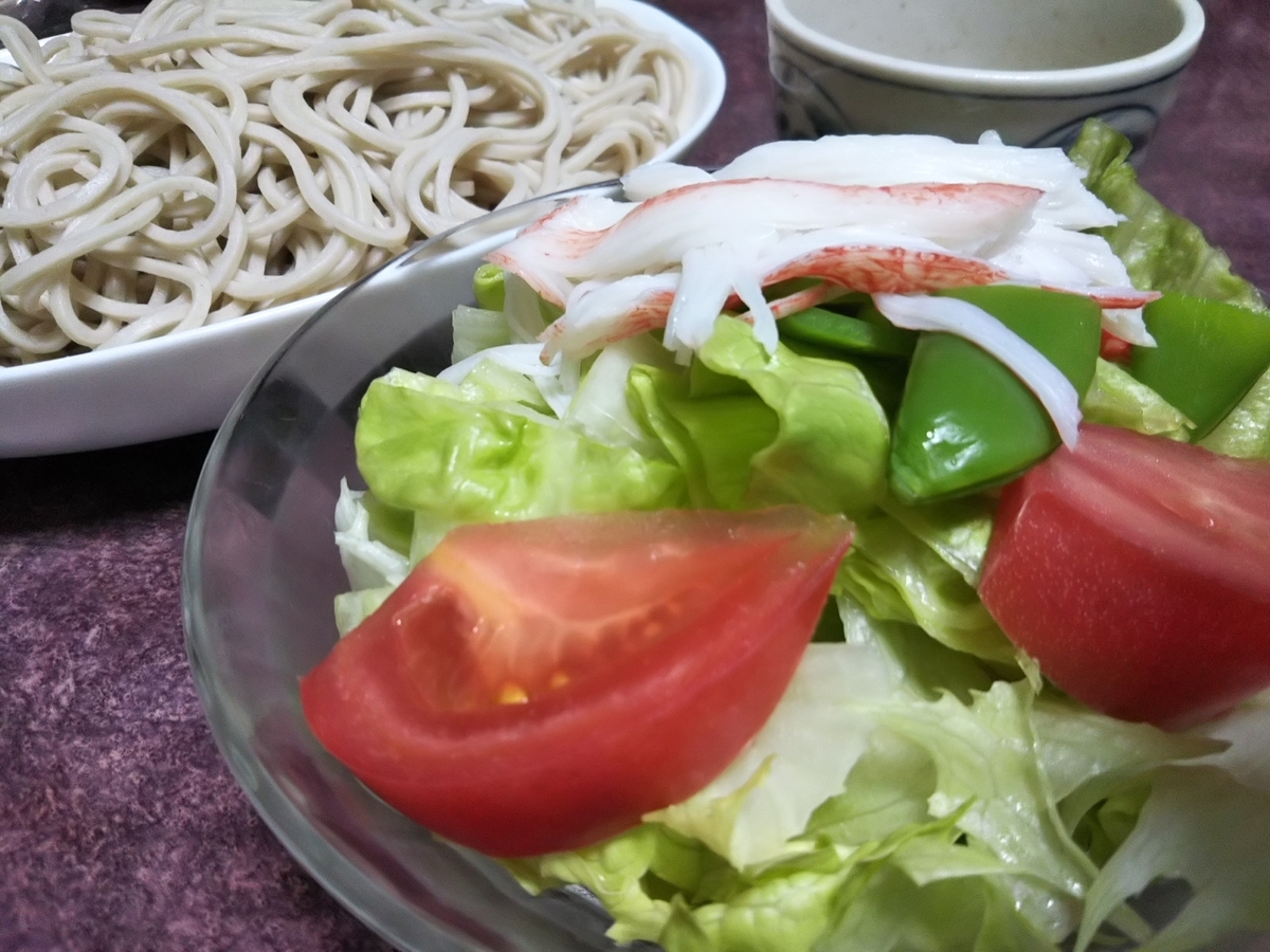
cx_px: 635
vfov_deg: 46.8
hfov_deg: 60.0
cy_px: 476
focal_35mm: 30
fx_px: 1101
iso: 100
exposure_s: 1/30
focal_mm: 4
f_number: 2.2
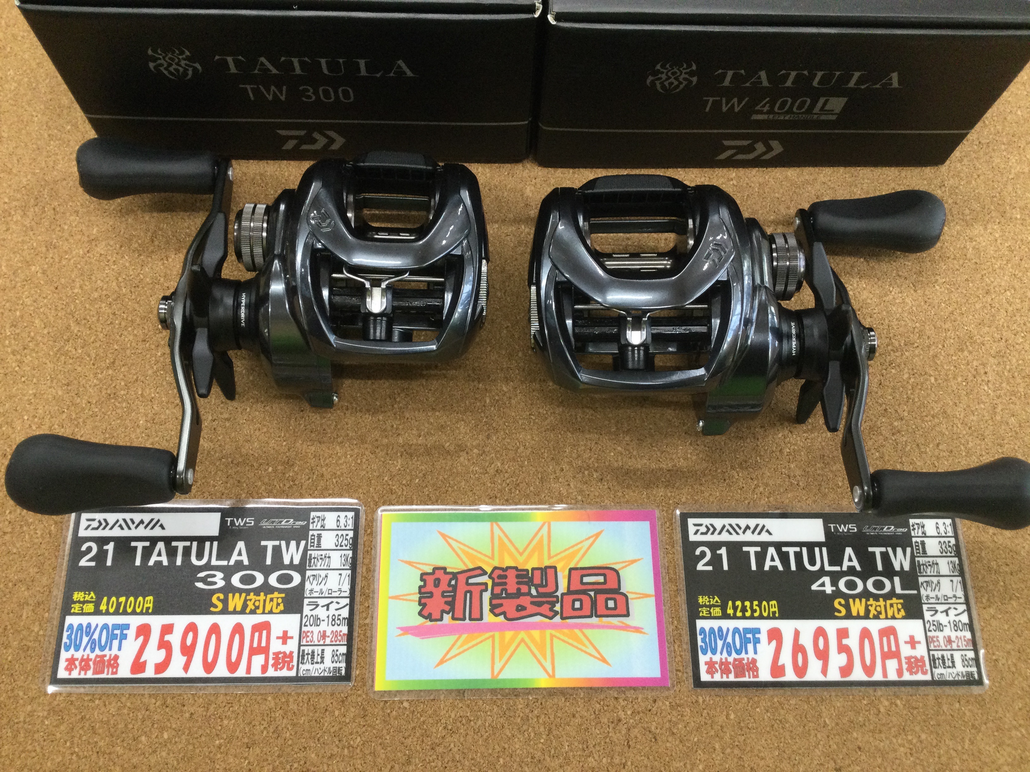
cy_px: 386
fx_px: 922
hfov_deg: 58.4
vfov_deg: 45.4
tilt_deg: -71.0
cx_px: 515
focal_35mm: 31
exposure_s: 1/30
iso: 40
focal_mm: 3.3
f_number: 2.4
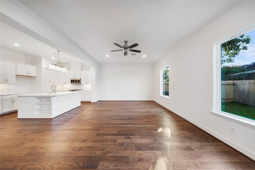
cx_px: 128
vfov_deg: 90.0
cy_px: 85
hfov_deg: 112.6
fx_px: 85
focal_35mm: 12
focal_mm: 12
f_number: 8
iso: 200
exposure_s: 1/30
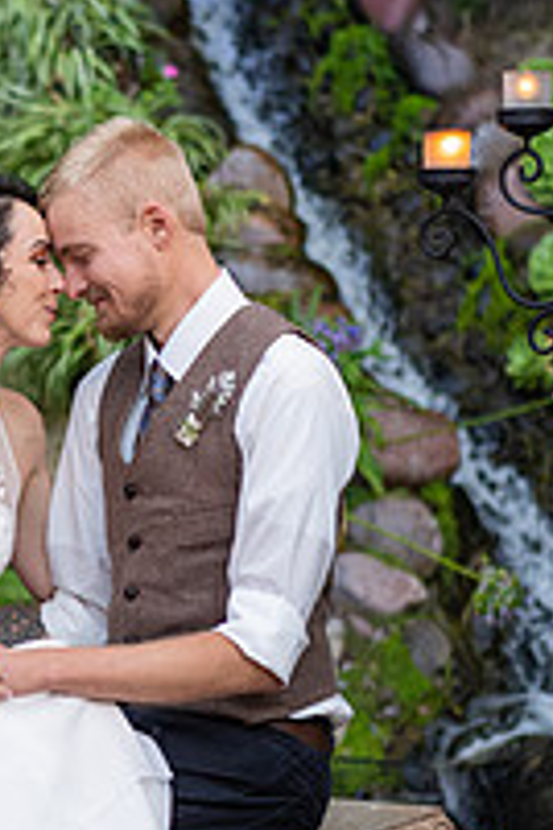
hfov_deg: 11.0
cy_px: 524
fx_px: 2834
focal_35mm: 123
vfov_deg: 16.6
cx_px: -29
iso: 500
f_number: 2.2
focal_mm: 55
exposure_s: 1/500
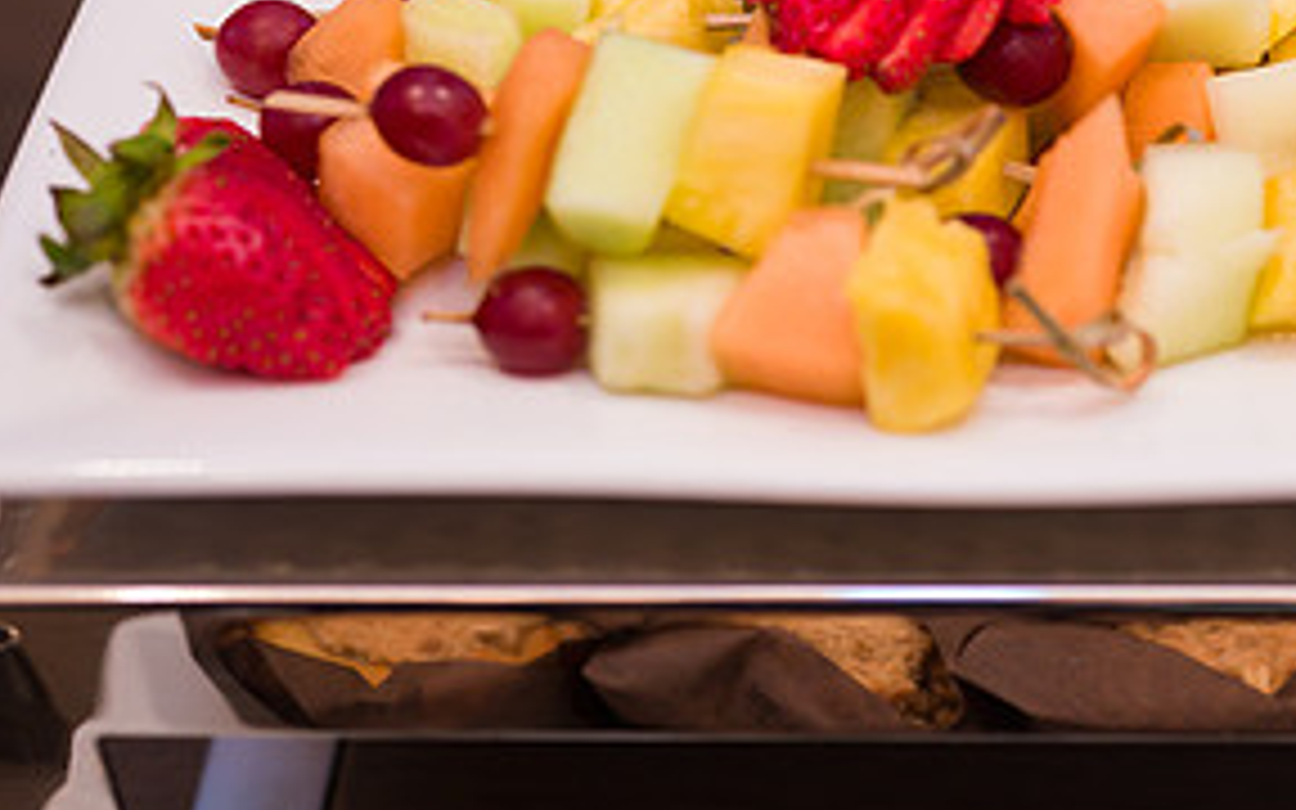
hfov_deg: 24.9
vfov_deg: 15.9
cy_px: 230
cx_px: 1012
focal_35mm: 82
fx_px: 2896
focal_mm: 40
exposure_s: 1/200
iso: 400
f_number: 3.2
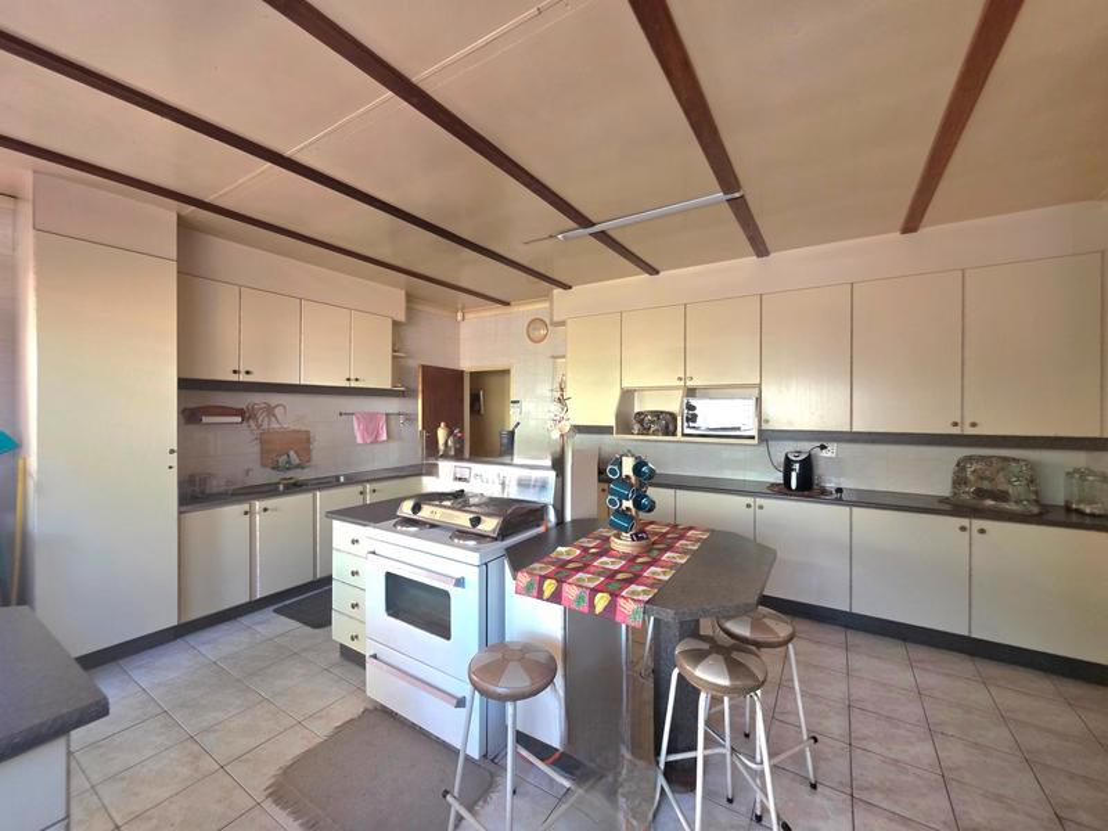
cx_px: 554
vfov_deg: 89.9
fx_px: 416
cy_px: 416
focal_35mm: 13
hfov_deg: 106.2
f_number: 1.9
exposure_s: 1/50.3
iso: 320
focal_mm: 2.2
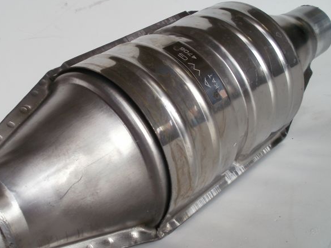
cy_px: 138
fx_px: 469
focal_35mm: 49
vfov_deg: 29.7
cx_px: 132
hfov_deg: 38.7
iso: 100
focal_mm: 6.3
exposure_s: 1/40
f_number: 3.5
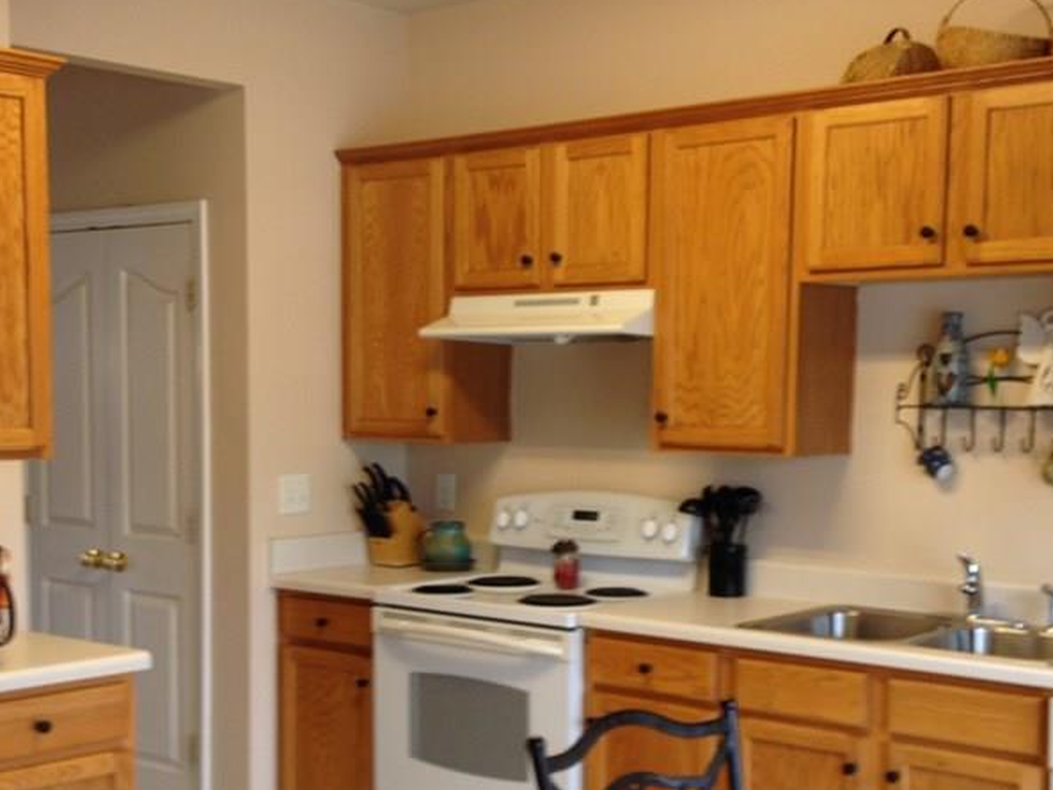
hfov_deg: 33.7
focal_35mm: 57
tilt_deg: -5.5
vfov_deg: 25.5
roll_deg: +0.4
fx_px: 1734
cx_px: 469
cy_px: 531
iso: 50
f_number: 2.4
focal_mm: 4.12
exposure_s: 1/20
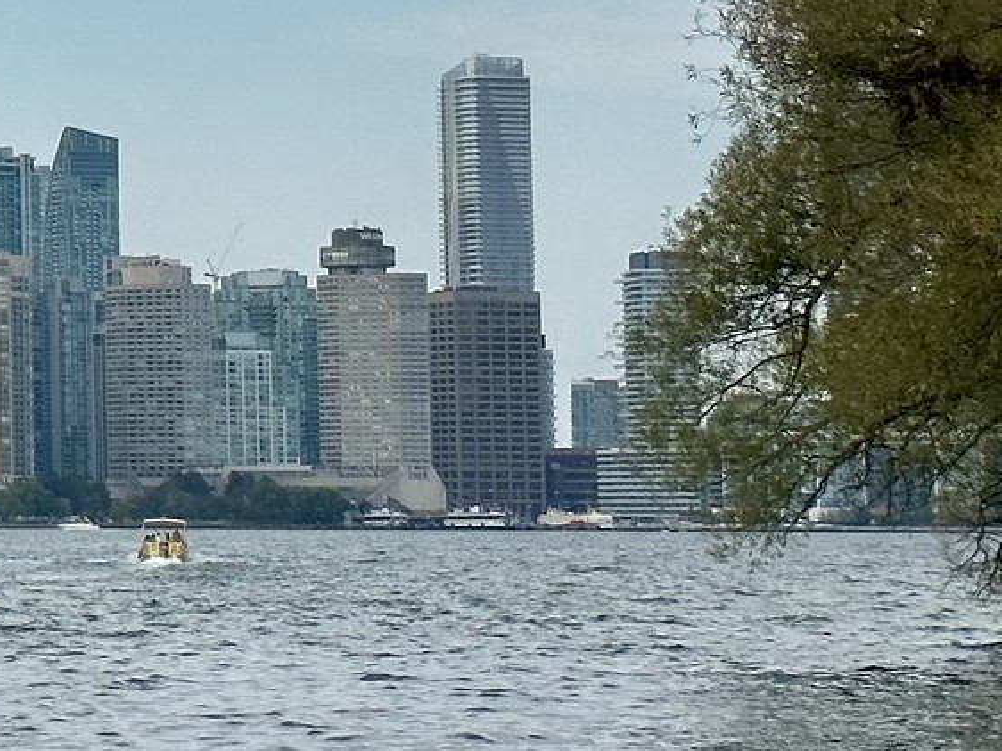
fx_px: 5063
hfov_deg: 10.7
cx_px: -710
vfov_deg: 8.4
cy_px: 39
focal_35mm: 175
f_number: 1.78
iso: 64
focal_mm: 6.86
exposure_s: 1/2890
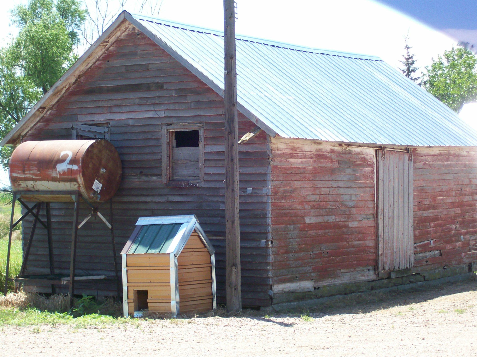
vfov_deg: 17.0
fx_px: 1199
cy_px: 178
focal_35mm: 87
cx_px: 238
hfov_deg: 22.5
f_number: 4.3
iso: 80
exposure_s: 1/281
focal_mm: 14.3
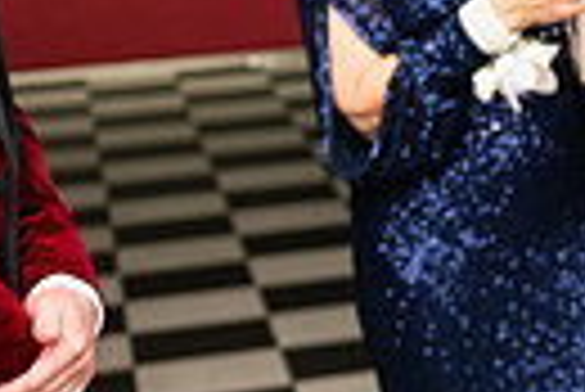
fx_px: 2538
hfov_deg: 12.0
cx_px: 1102
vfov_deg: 8.7
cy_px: -137
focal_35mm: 156
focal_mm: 35
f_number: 3.5
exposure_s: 1/200
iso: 160
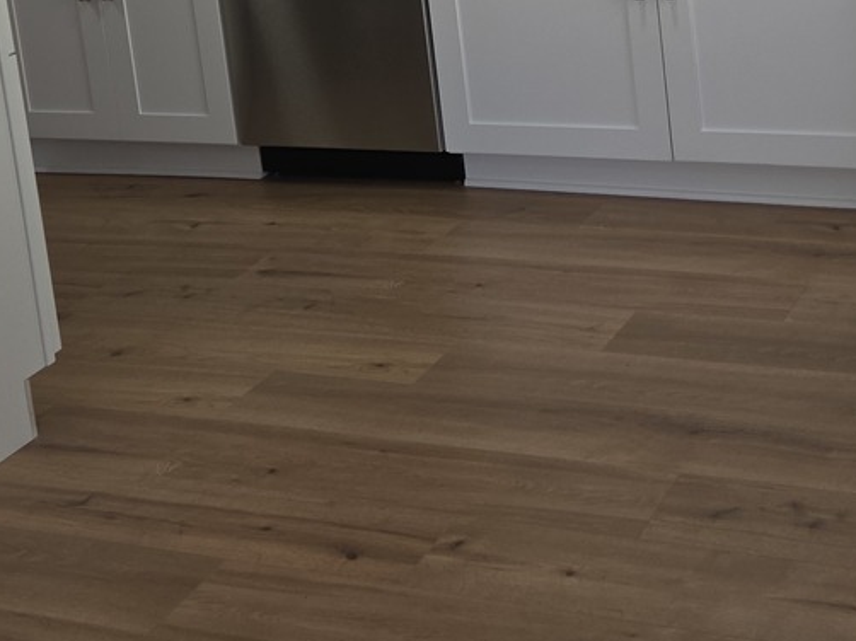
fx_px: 1631
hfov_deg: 29.1
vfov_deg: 20.8
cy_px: -118
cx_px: 607
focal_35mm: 66
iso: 32
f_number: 1.8
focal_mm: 5.4
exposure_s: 1/60
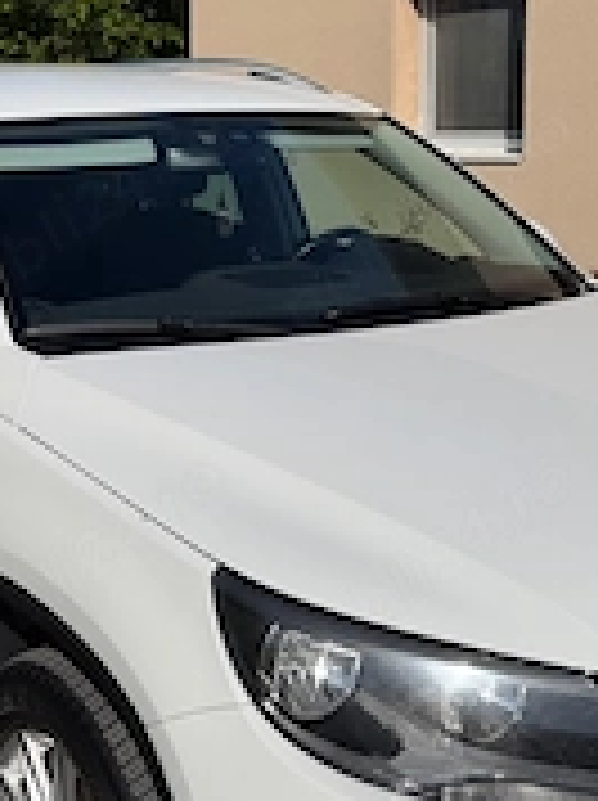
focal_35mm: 54
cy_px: 274
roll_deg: +0.6
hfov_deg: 26.7
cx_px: 166
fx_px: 1247
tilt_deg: -6.6
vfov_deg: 35.3
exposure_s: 1/14286
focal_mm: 6.76
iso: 80
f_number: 1.78
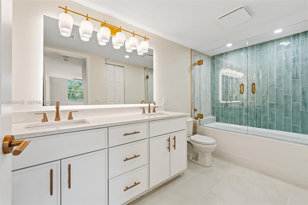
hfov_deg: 104.3
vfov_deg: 81.2
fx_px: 120
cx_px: 154
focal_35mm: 14
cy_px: 102
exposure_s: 1/5
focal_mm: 14
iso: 250
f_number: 9
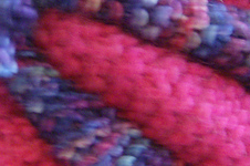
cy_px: 61
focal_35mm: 106
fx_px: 735
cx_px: 67
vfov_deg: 12.9
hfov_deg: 19.2
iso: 200
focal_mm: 6
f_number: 2.8
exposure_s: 1/6.55
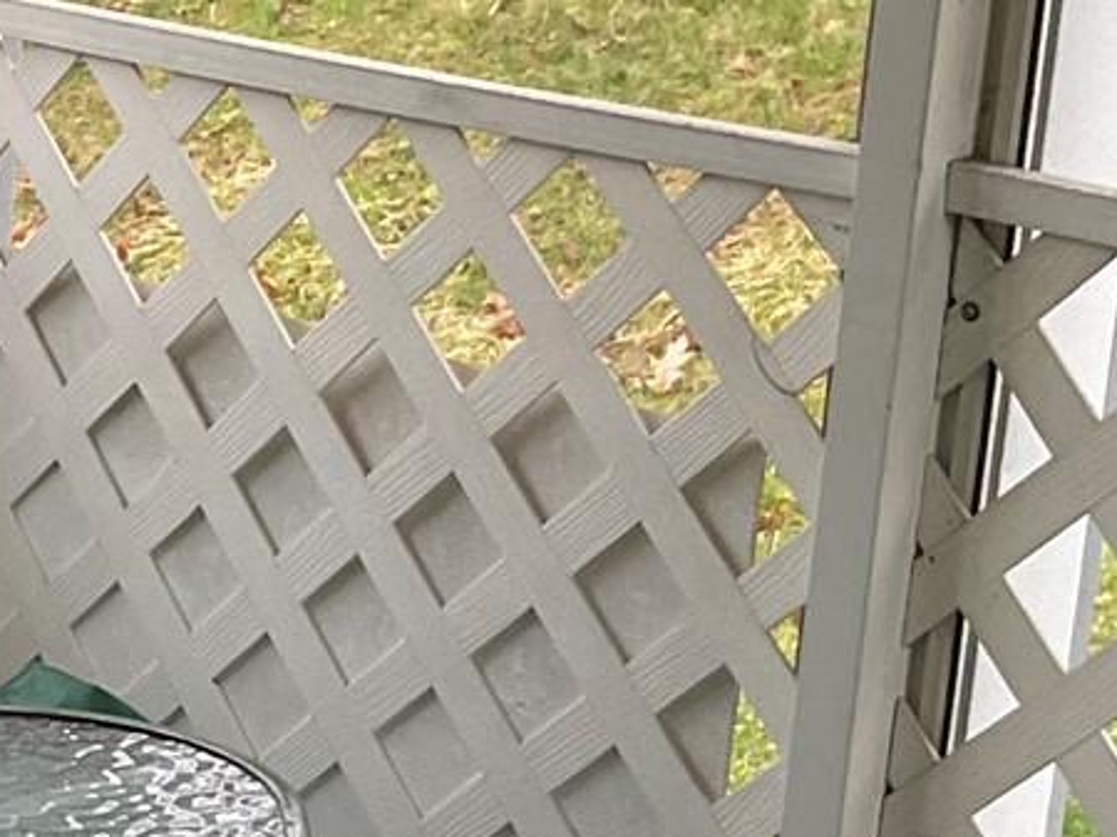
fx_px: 4257
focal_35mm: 132
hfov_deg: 14.0
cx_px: -546
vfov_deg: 11.2
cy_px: 715
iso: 64
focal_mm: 3
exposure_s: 1/122
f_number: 1.8
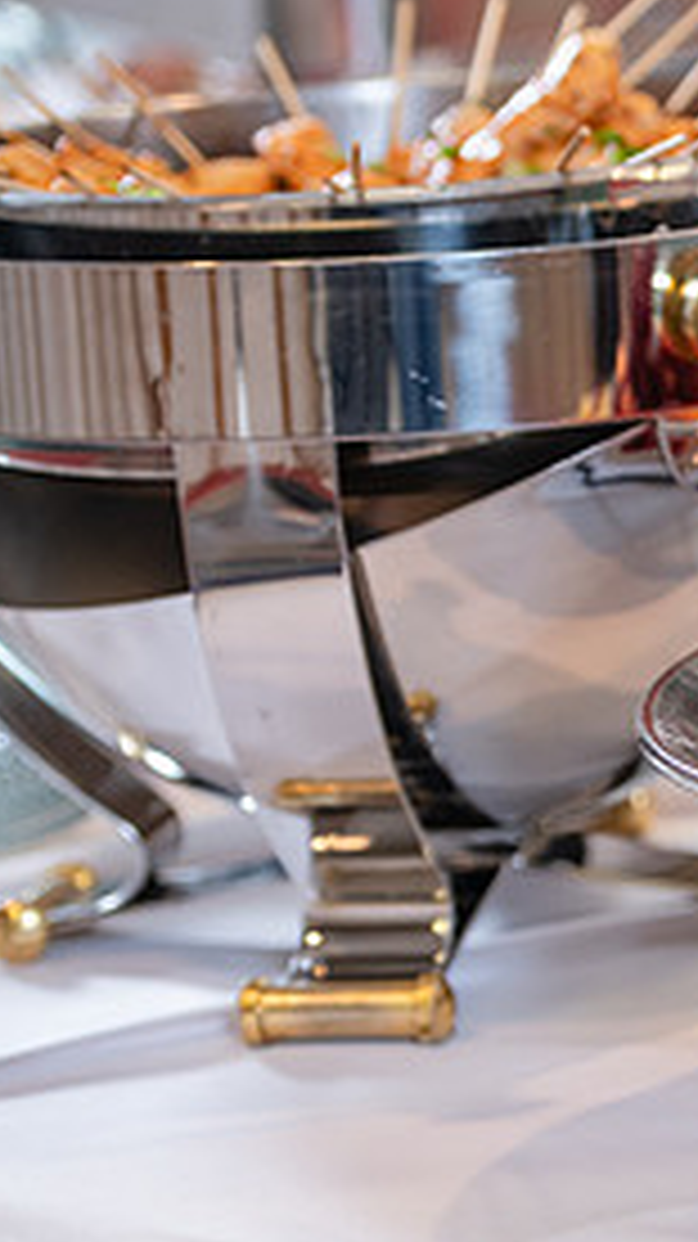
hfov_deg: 5.5
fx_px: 7116
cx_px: 1279
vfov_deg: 10.0
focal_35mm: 216
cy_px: 749
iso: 400
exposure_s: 1/160
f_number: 3.2
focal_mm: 98
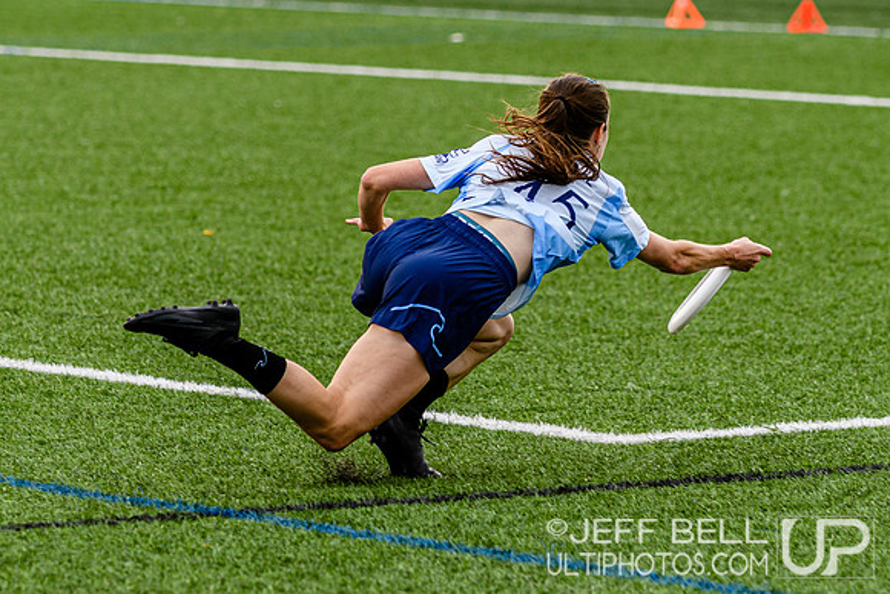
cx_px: 520
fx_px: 7070
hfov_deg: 7.2
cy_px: 125
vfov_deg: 4.8
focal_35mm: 286
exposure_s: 1/1250
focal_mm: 120
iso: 250
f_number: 3.2
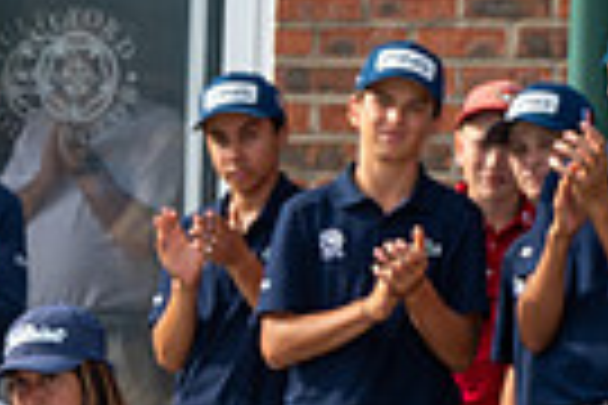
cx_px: -527
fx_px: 6384
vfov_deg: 3.6
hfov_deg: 5.4
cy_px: 817
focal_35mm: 378
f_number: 6.3
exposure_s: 1/200
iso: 125
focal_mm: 88
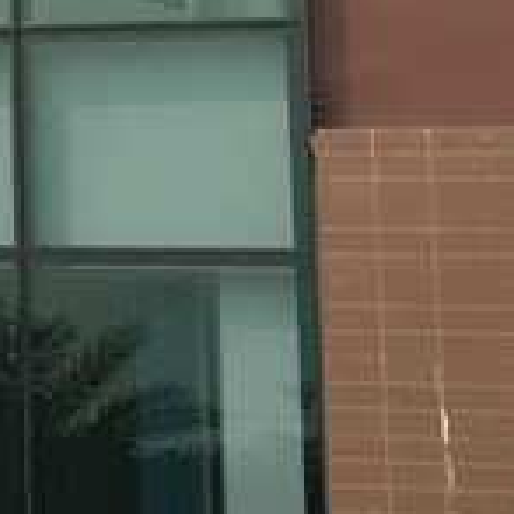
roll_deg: -3.4
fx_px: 2990
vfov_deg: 9.7
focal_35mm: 178
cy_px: -122
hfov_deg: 8.1
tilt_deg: +15.6
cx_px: -1122
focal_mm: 4.15
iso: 25
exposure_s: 1/1326
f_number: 2.2
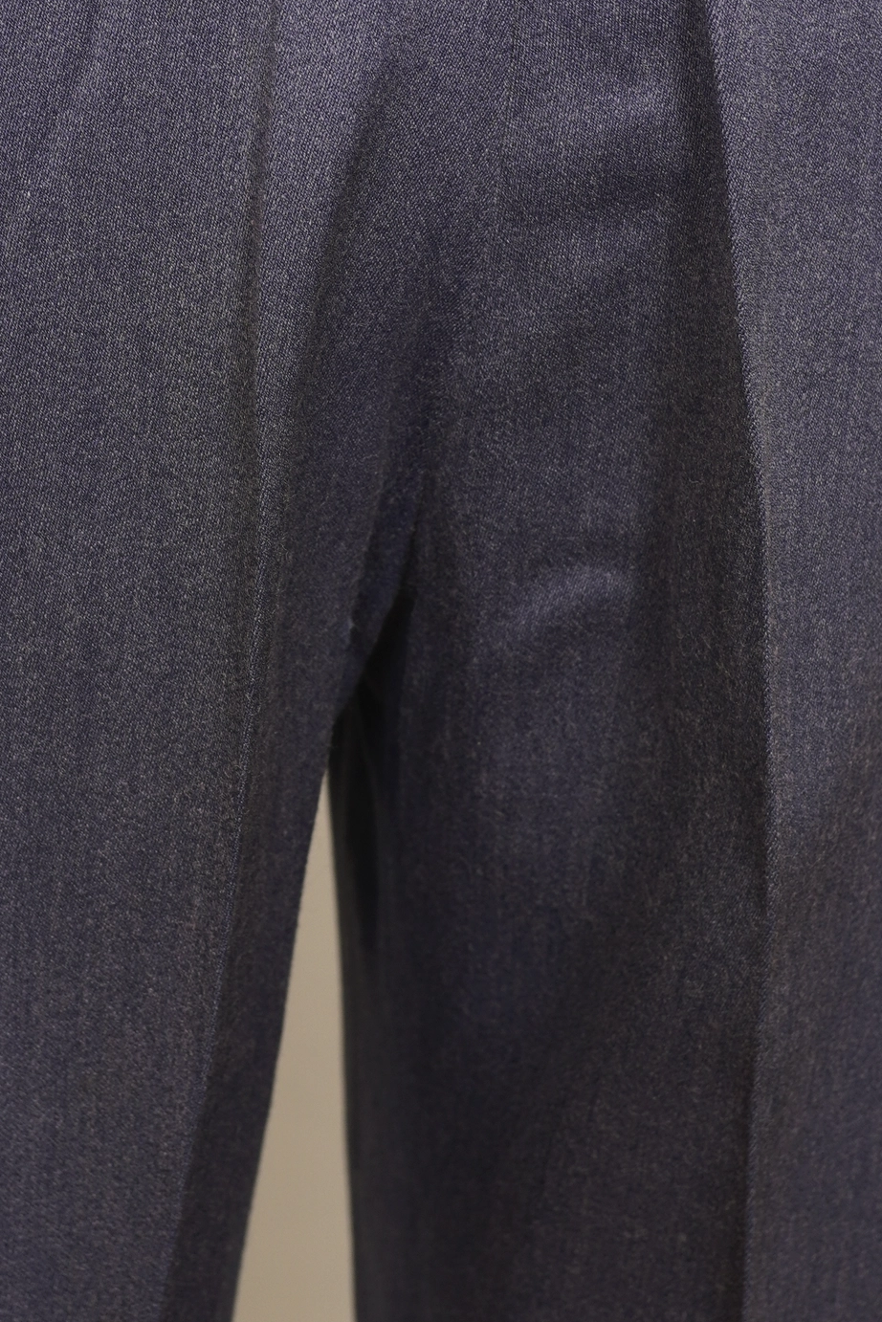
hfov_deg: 13.7
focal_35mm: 100
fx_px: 3673
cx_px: 306
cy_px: 280
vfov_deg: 20.2
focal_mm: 32
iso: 200
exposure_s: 1/20
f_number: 4.5
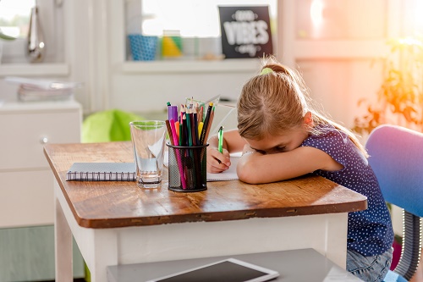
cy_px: 141
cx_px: 212
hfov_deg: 28.9
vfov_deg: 19.4
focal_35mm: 70
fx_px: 822
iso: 160
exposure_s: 1/200
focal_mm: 70
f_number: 2.8
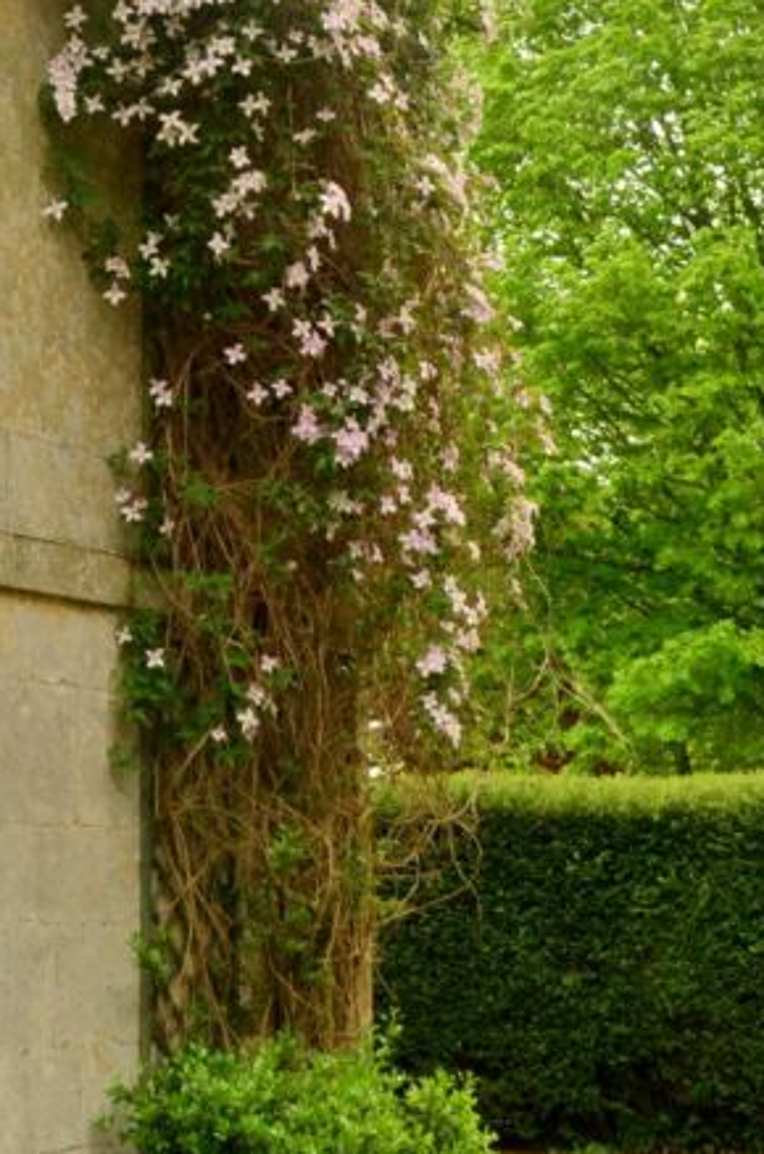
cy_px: 277
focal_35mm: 86
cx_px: -24
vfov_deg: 23.4
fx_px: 2751
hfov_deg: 15.5
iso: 200
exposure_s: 1/50
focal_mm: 26
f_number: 18
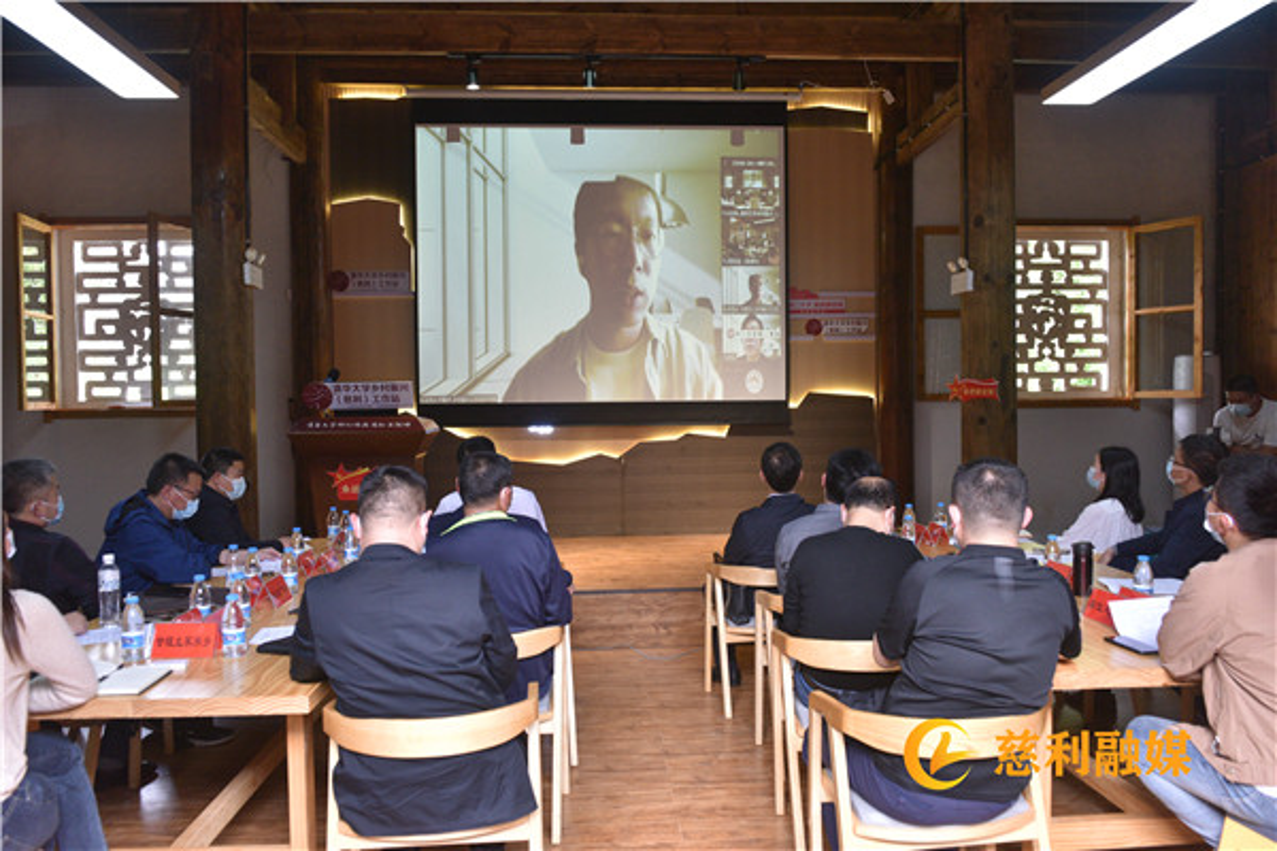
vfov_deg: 47.9
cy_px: 426
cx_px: 638
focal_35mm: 27
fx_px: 958
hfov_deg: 67.4
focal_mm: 27
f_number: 4.5
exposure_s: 1/160
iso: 1250
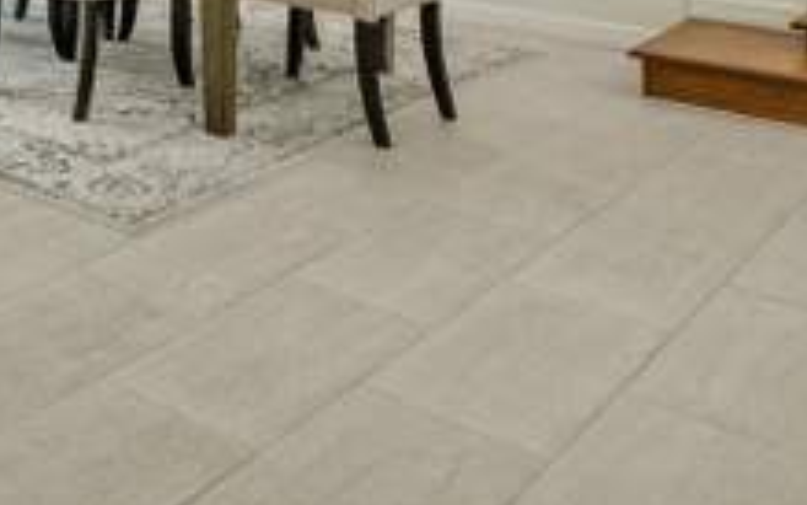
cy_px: -175
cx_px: -99
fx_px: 1144
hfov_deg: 33.4
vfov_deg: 22.0
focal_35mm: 52
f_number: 4
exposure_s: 1/60
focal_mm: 14
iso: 100
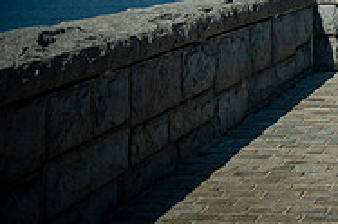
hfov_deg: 21.9
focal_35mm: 76
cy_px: -117
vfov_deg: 16.3
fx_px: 712
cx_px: 515
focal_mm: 24
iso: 80
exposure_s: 1/3200
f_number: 2.8
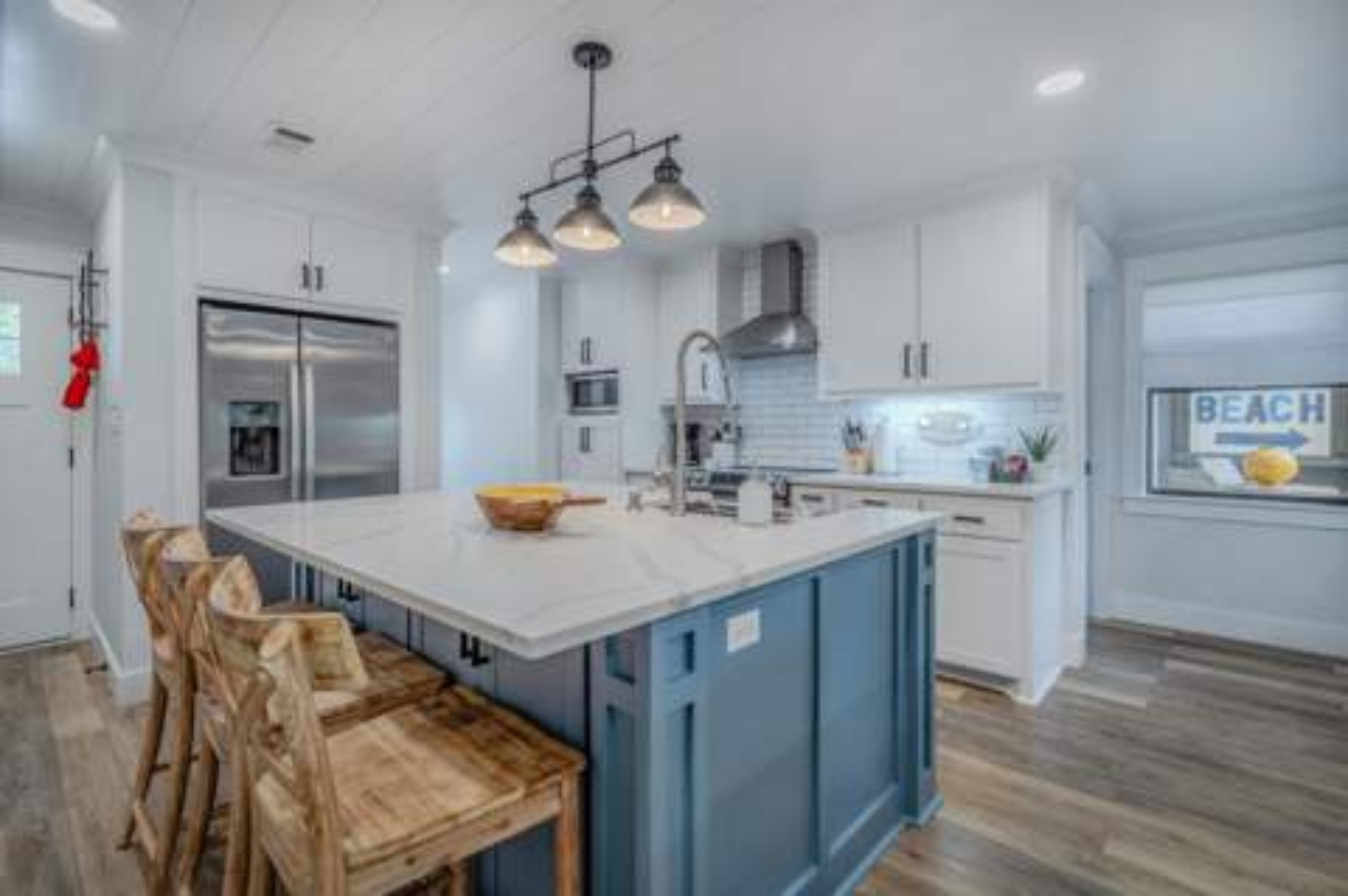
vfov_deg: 73.6
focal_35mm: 16
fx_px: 598
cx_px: 674
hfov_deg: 96.8
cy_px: 448
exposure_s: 1/80
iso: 200
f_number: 6.3
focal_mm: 16
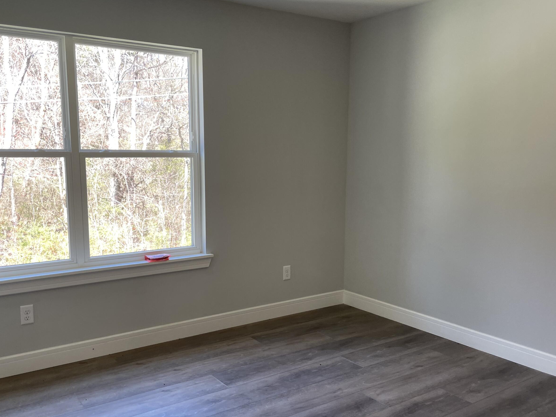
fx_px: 530
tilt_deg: -11.1
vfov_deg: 42.9
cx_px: 267
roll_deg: +0.4
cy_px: 229
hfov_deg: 55.3
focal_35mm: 33
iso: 64
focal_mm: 4.2
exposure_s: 1/120
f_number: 1.6
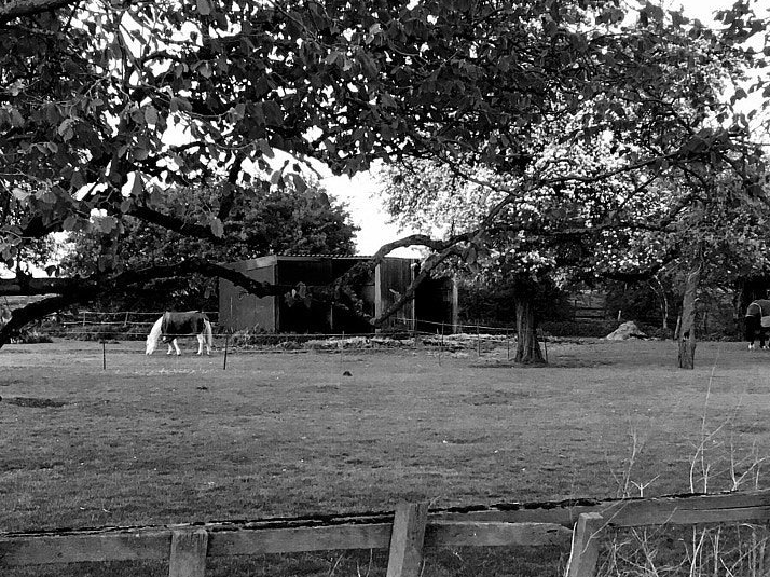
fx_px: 1445
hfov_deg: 29.7
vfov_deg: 22.5
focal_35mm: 65
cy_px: 376
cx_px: 294
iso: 80
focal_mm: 4.15
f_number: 2.2
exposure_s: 1/33
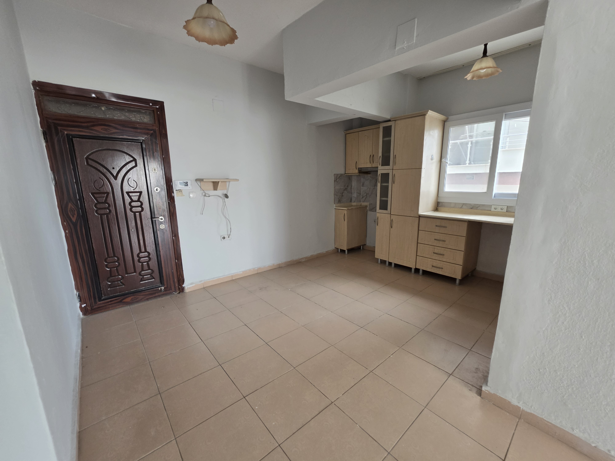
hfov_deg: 106.2
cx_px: 308
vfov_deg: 89.9
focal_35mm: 13
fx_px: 231
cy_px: 230
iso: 160
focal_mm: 2.2
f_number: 1.9
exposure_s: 1/100
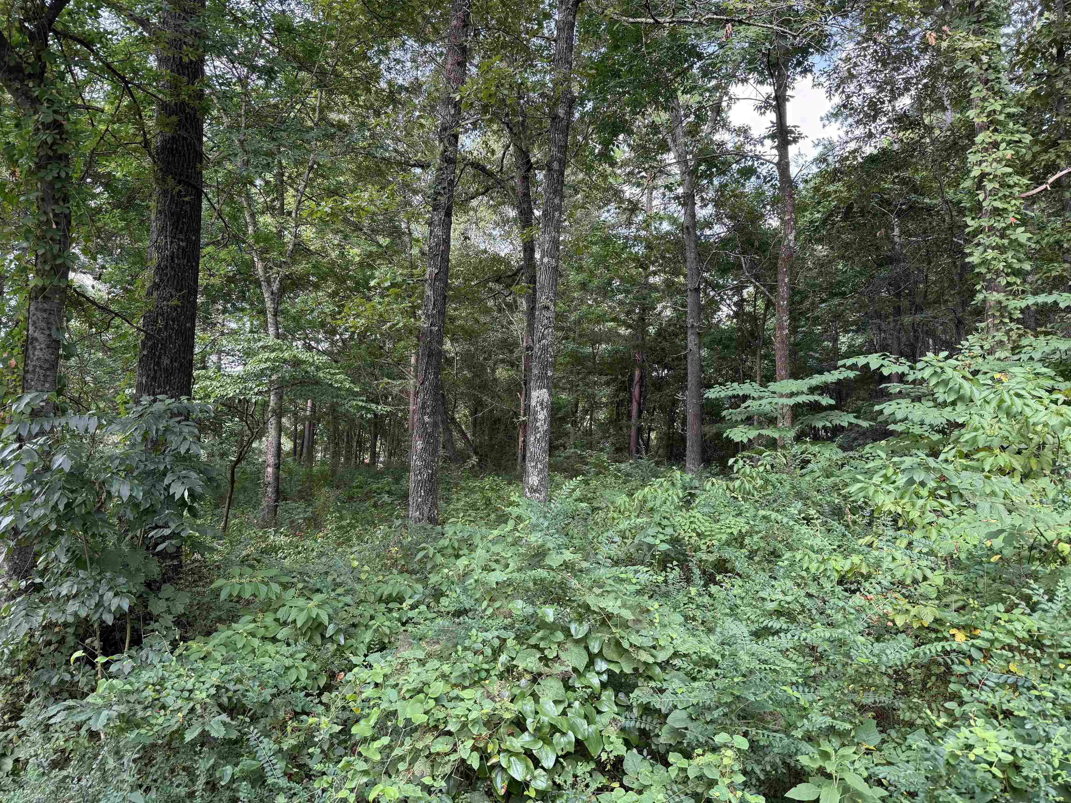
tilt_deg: +4.1
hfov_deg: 71.6
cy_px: 402
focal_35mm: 24
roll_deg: -1.4
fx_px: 743
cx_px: 536
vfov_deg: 56.8
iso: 100
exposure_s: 1/240
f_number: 1.78
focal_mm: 6.76
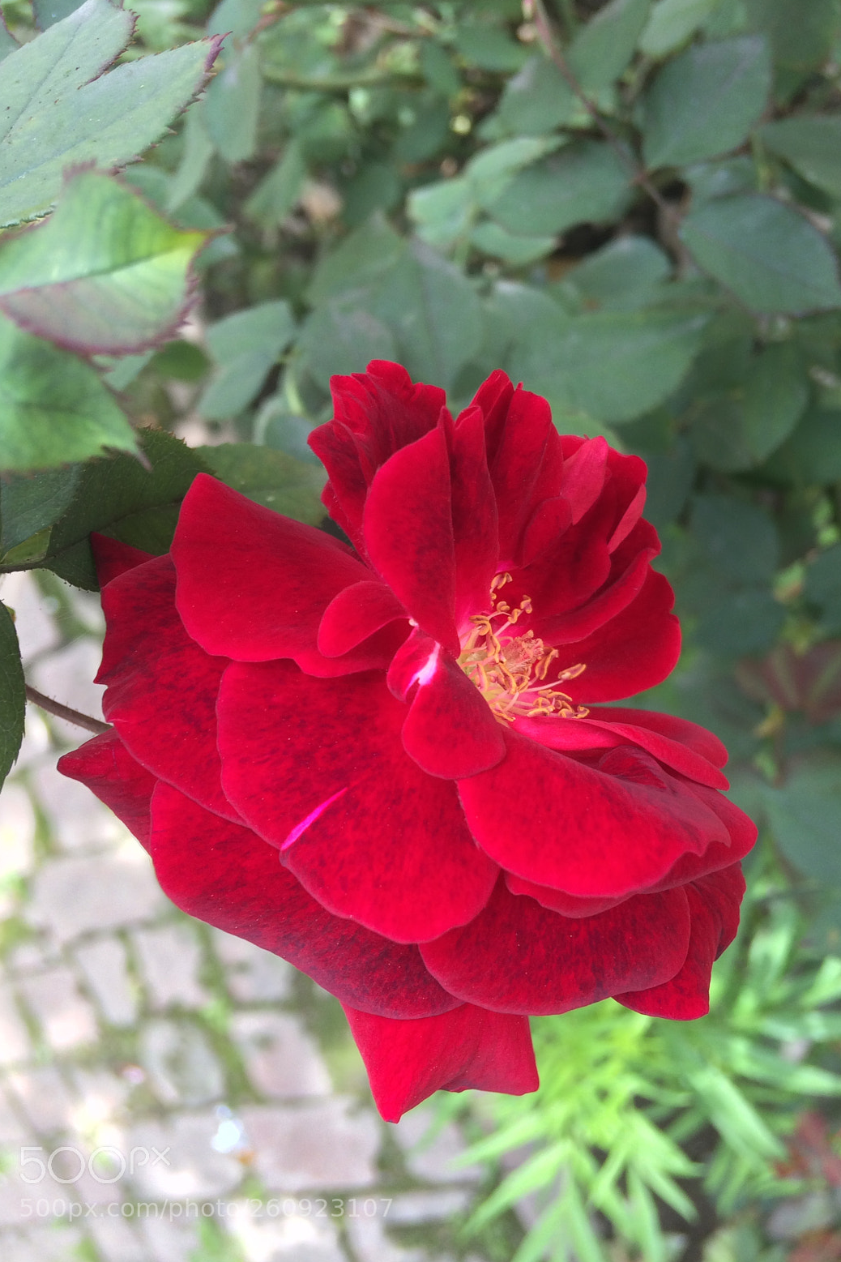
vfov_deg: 60.3
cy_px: 623
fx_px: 1086
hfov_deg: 42.3
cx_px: 455
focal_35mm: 31
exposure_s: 1/100
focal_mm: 4.15
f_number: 2.2
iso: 40
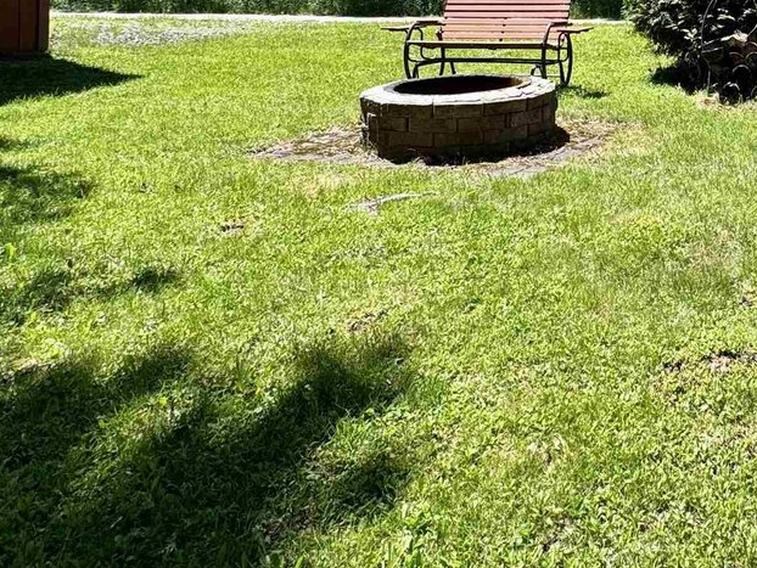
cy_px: -39
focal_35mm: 36
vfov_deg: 34.8
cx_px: 733
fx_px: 788
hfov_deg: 44.7
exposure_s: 1/713
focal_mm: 2.22
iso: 40
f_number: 2.2
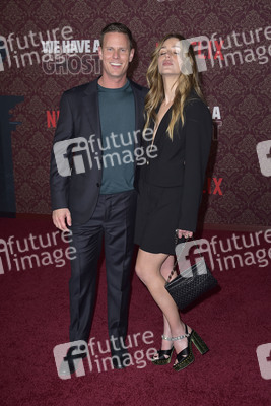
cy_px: 203
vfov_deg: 41.1
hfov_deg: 28.1
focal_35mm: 48
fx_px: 541
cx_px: 136
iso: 400
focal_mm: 48
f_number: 6.3
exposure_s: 1/250
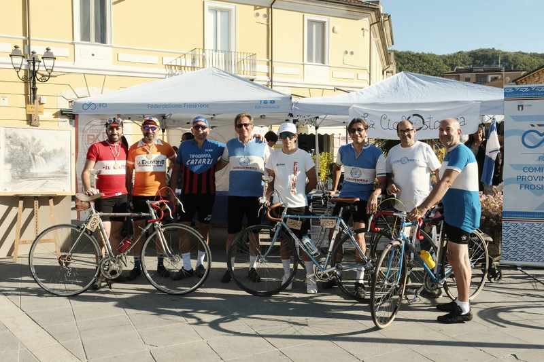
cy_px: 181
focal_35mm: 32
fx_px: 483
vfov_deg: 41.1
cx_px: 272
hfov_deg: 58.7
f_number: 14
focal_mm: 21.3
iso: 800
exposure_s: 1/250
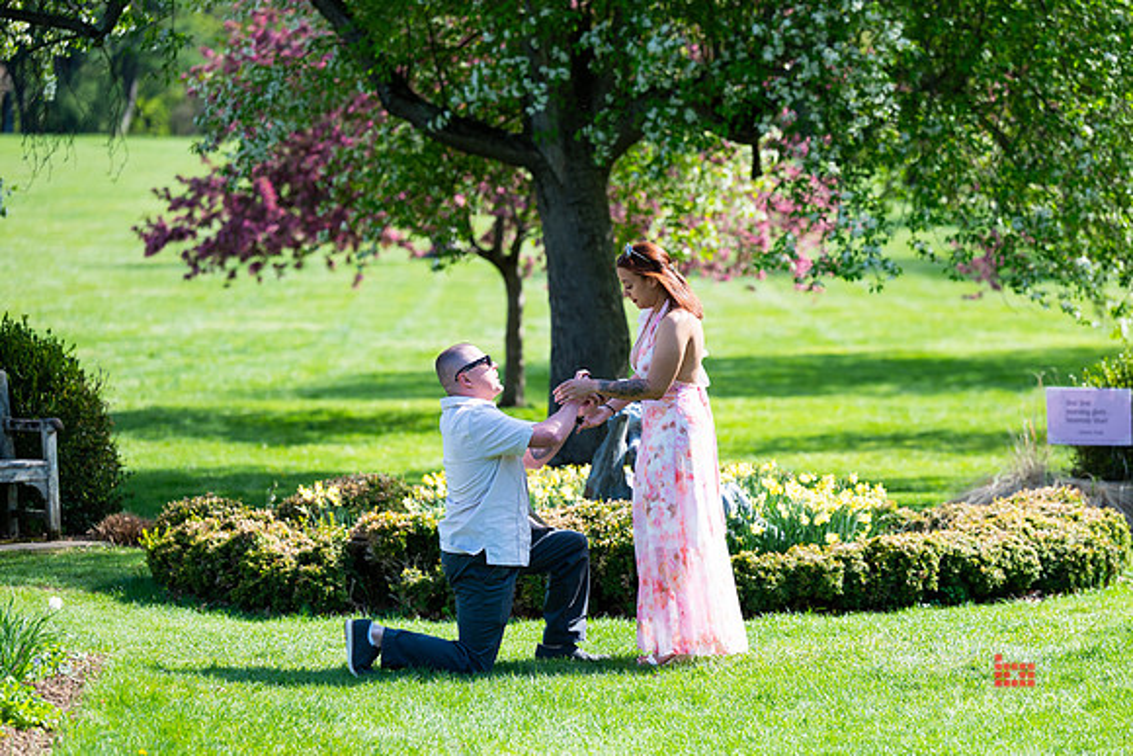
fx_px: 4862
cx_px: 667
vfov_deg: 8.9
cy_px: 386
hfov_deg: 13.3
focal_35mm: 154
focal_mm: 130
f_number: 3.2
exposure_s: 1/2000
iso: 200
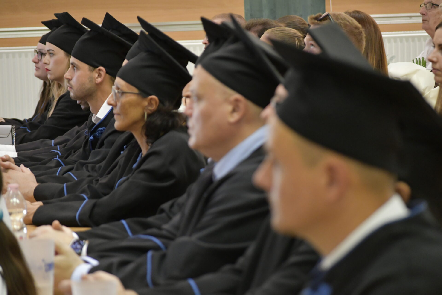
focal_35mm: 174
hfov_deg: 11.8
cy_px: 148
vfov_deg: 7.9
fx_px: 2136
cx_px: 221
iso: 4000
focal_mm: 116
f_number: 4.8
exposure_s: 1/60
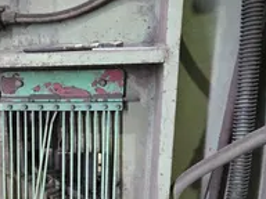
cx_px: 32
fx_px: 369
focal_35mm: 48
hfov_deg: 37.3
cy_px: 169
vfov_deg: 29.3
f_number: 1.8
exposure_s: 1/60
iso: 800
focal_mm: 5.4
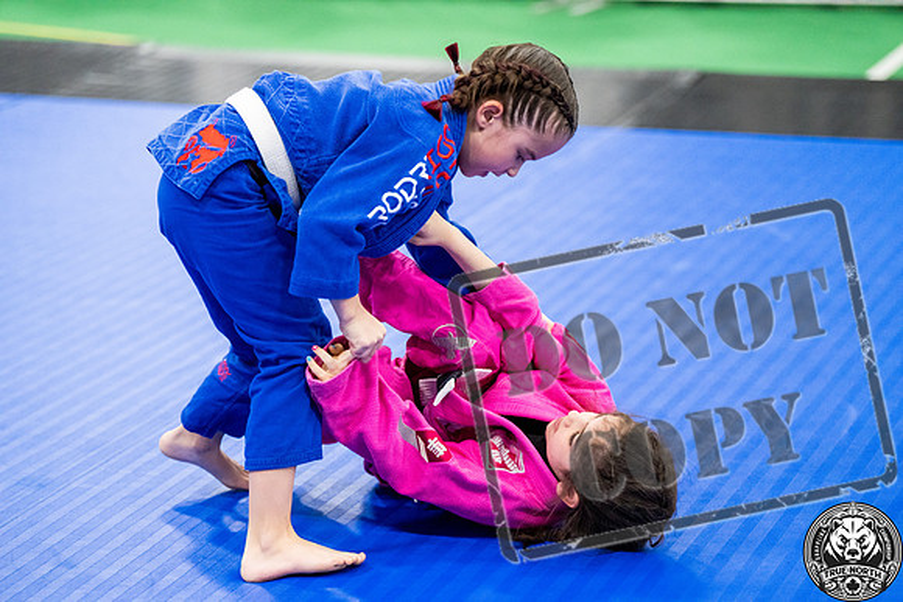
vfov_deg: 11.4
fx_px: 3011
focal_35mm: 120
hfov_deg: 17.1
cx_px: 452
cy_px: 301
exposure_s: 1/500
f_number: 2.8
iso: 5000
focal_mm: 120
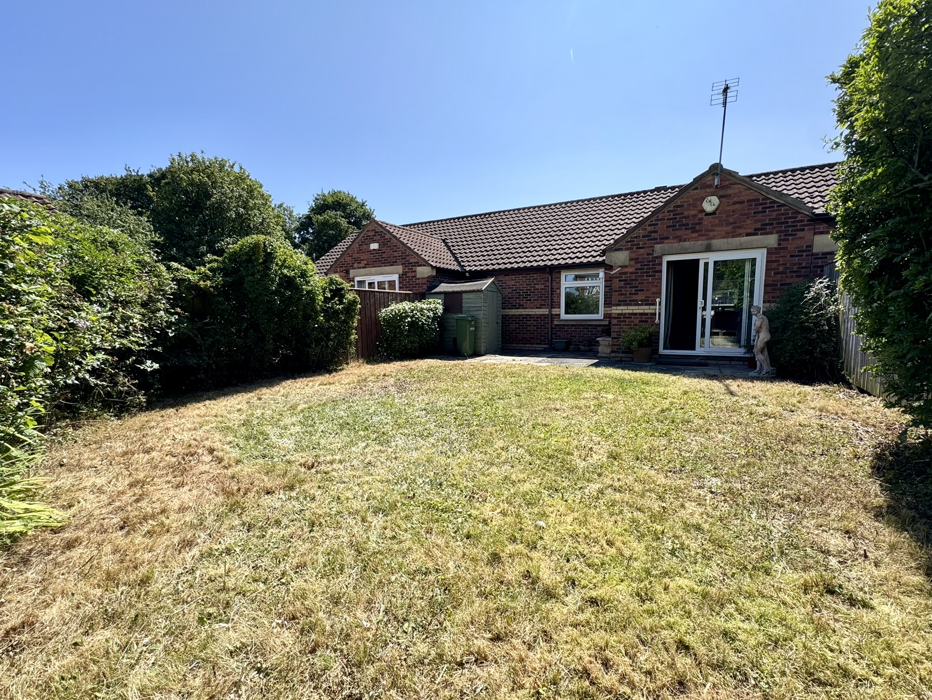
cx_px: 470
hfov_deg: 98.2
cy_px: 363
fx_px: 404
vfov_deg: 81.7
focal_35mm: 15
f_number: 2.2
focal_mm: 2.22
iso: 40
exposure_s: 1/1143
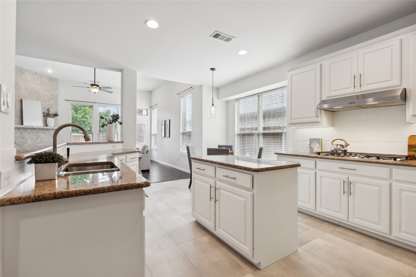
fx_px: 185
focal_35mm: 16
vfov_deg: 73.7
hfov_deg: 96.7
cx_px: 208
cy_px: 138
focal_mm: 16
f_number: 6.3
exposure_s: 1/20
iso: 200
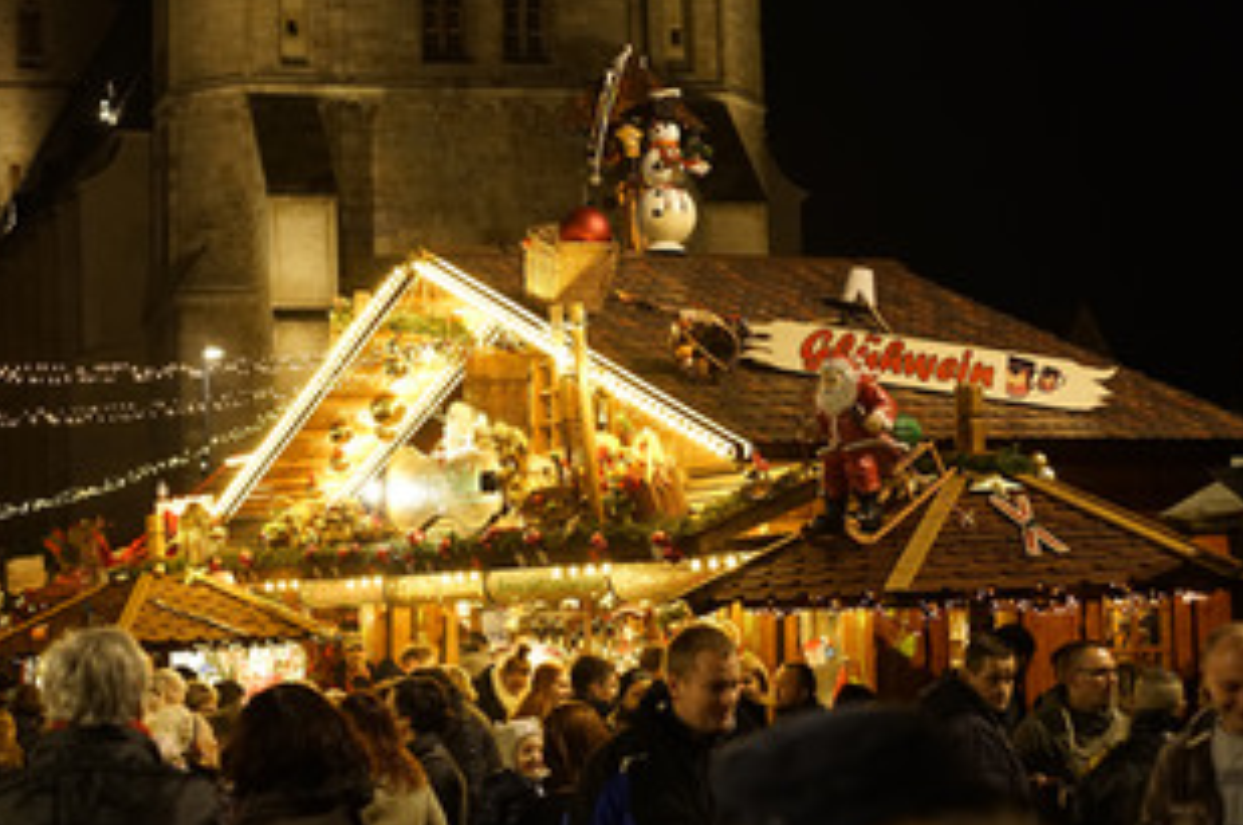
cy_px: 354
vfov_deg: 18.6
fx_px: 2517
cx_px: 368
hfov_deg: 27.5
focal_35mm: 73
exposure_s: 1/60
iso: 1600
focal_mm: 50
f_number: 3.2
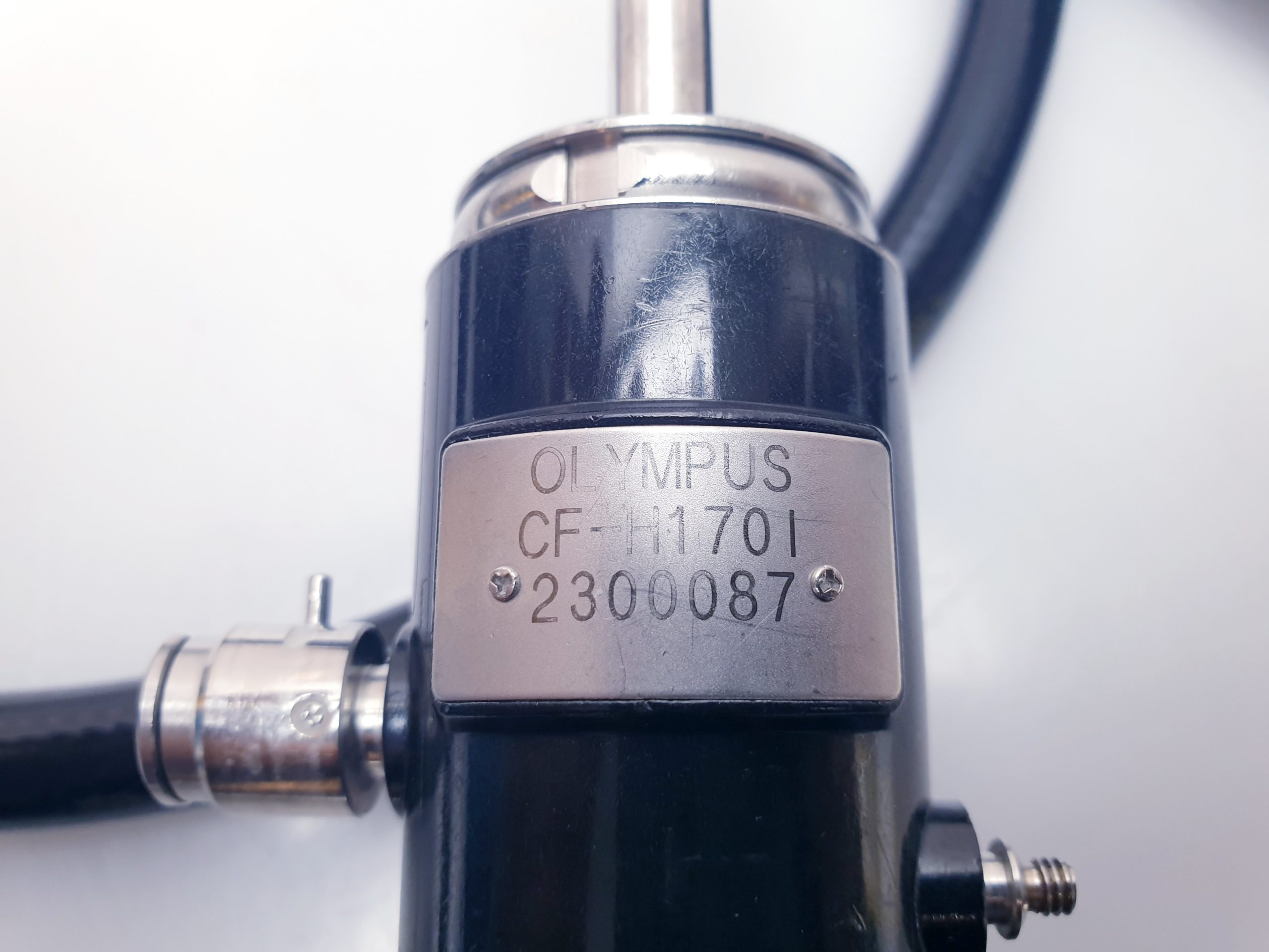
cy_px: 476
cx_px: 634
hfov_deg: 67.3
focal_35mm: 26
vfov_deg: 53.1
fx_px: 953
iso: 125
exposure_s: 1/50
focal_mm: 4.3
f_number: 2.4
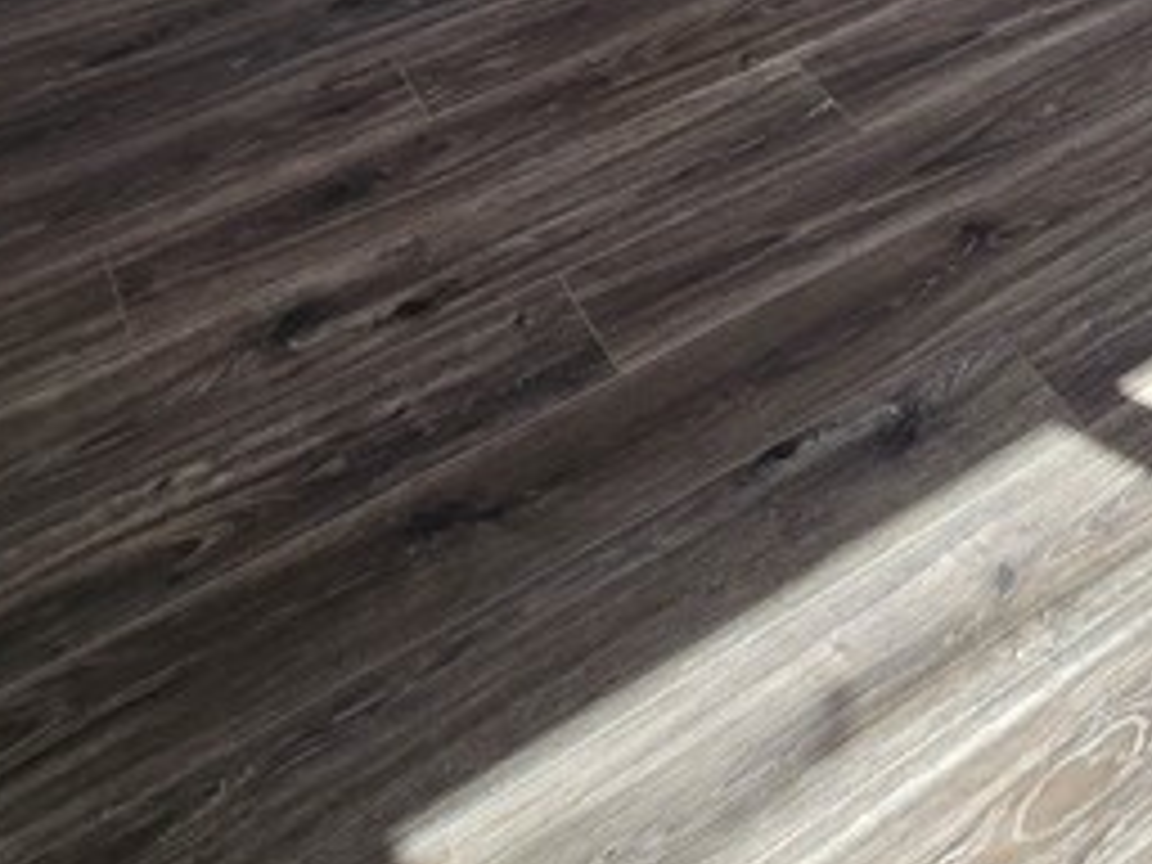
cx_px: 1449
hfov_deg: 30.2
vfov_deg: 20.1
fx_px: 1731
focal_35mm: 52
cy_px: -702
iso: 50
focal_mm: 2.2
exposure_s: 1/186
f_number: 2.2
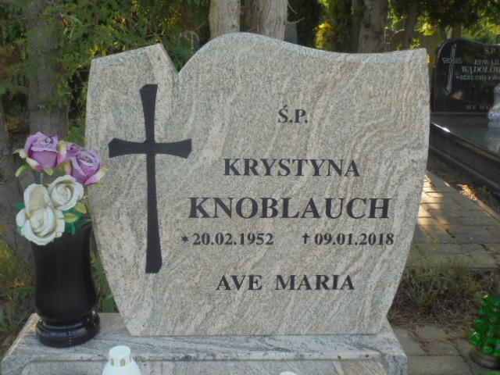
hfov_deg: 49.0
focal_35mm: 38
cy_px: 188
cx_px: 250
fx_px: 549
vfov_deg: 37.7
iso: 100
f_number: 4.2
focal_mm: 6.9
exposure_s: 1/125
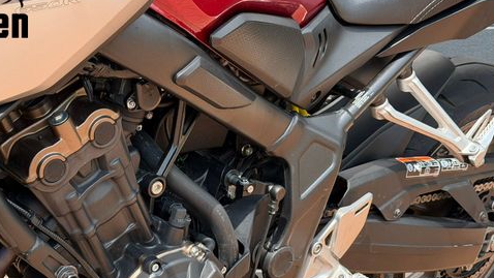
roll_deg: +2.7
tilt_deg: -10.3
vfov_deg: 17.1
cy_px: 217
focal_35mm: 70
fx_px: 917
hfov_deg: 30.1
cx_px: 226
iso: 100
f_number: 1.78
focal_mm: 6.76
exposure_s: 1/1642
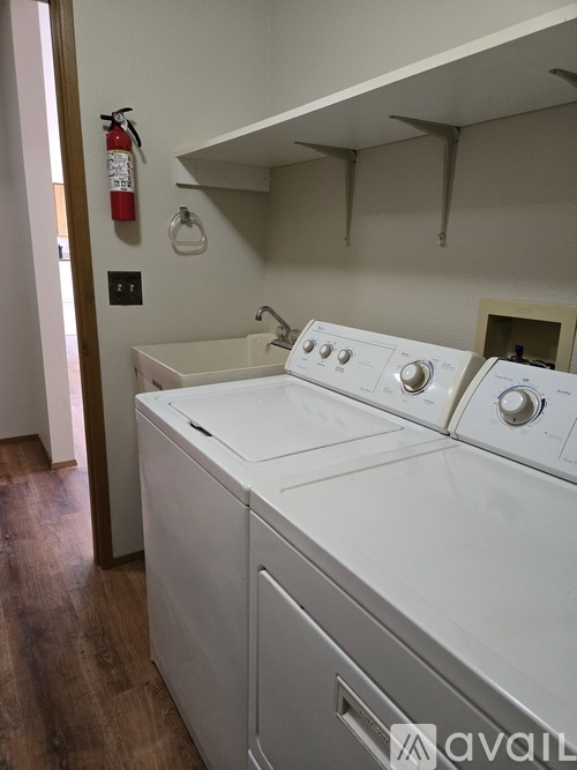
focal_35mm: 23
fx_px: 511
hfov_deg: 58.9
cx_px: 288
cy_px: 385
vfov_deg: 73.9
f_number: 1.8
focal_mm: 5.4
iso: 640
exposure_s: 1/120
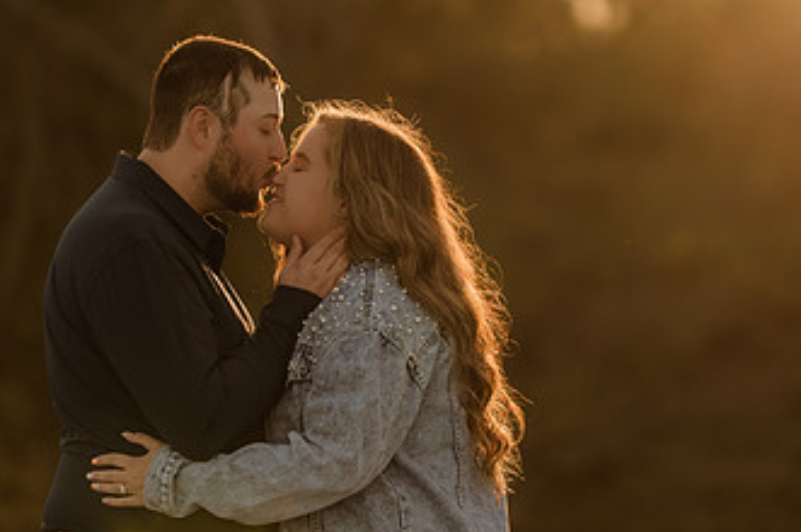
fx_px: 3312
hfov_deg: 13.8
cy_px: 196
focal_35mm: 149
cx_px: 513
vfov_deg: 9.2
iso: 50
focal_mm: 85
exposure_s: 1/1000
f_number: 1.4
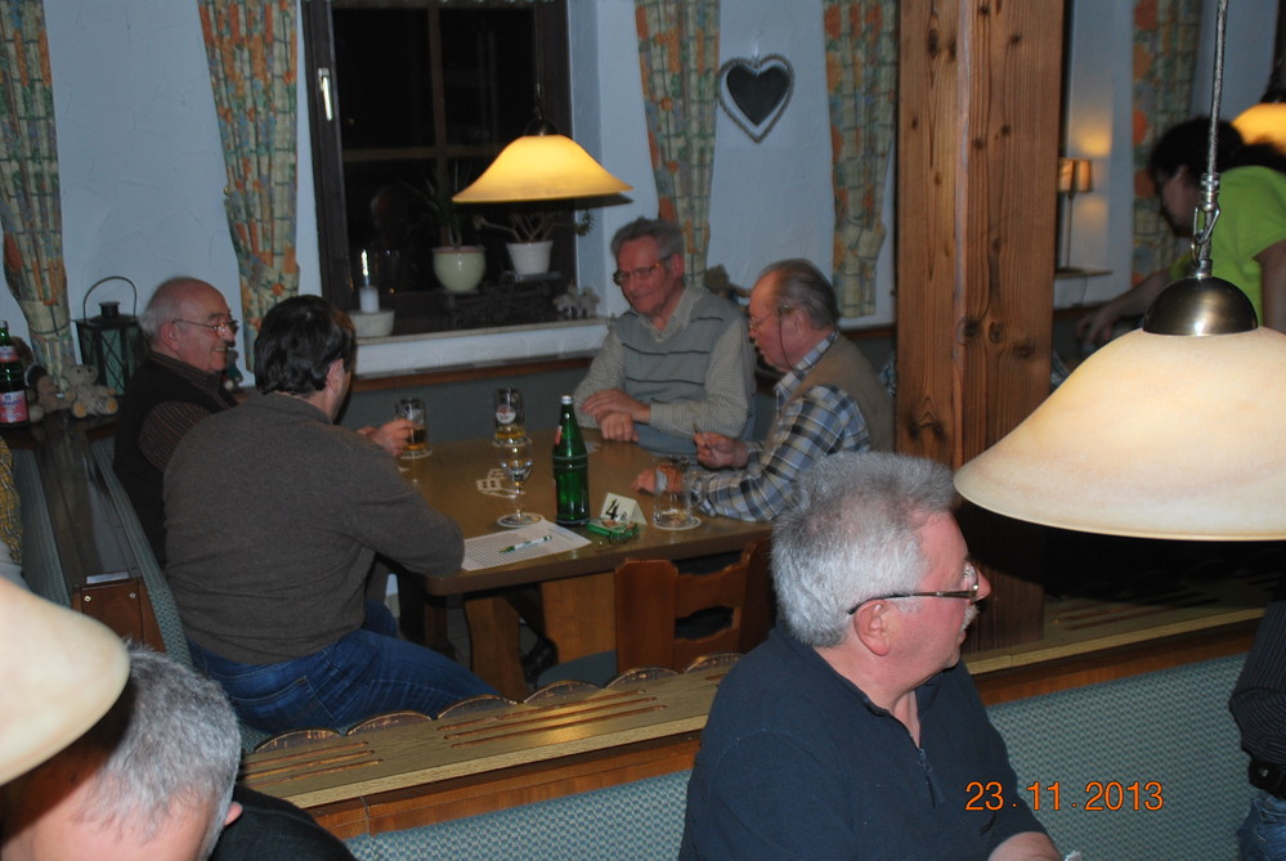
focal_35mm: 42
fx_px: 1502
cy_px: 430
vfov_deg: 32.0
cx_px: 643
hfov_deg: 46.3
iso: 200
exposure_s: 1/60
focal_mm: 28
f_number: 4
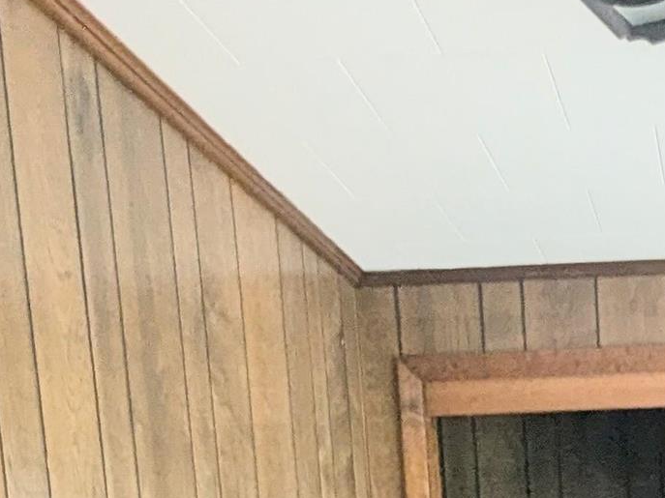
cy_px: 812
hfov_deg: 30.3
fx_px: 1114
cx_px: 705
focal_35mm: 58
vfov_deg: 20.4
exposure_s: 1/103
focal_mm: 1.95
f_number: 2.2
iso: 35
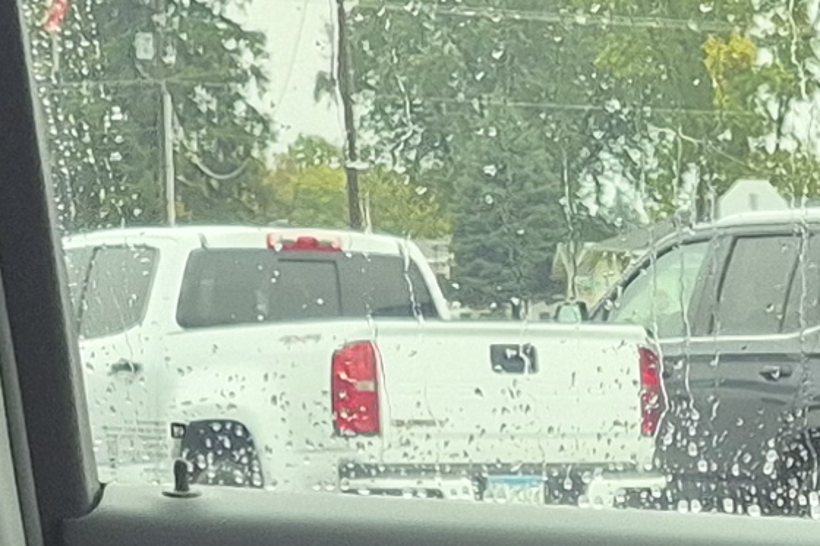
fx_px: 3894
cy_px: 1814
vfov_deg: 6.9
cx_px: 1107
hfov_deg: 11.7
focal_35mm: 171
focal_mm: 5.4
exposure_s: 1/180
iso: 160
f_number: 1.8
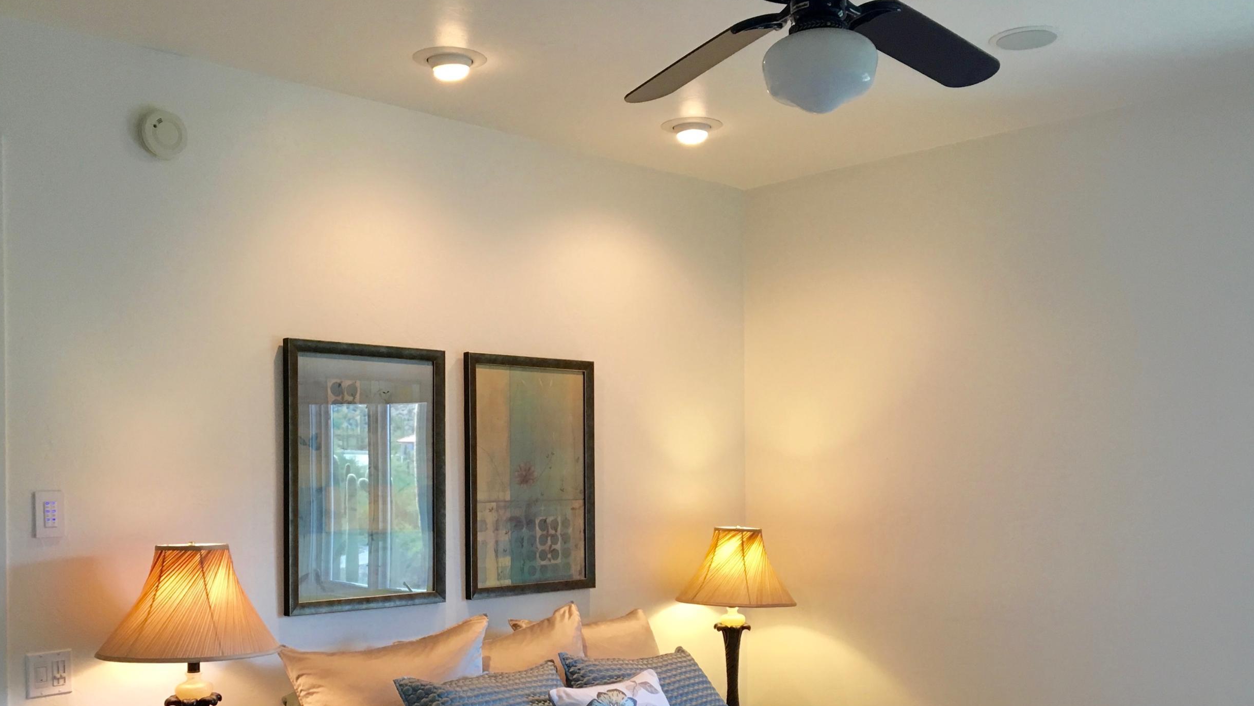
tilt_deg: +0.2
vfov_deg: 30.1
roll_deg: +1.5
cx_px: 620
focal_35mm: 39
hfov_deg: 51.6
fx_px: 1297
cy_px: 492
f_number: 2.2
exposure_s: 1/30
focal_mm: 4.15
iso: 40
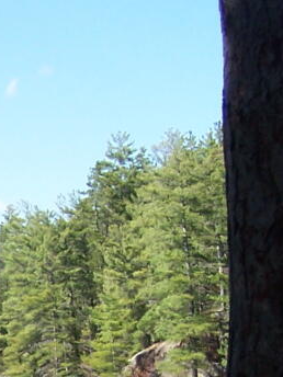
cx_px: -206
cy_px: 476
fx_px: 1646
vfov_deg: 12.7
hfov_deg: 9.4
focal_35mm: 151
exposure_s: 1/640
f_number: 2.8
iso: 80
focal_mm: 6.3
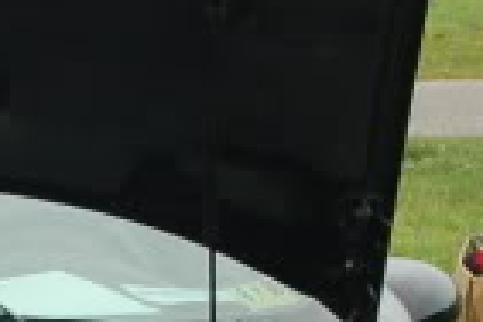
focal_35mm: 305
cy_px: 569
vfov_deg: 4.5
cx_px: -128
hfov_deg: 6.7
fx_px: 4092
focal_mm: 28
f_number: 6.3
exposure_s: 1/160
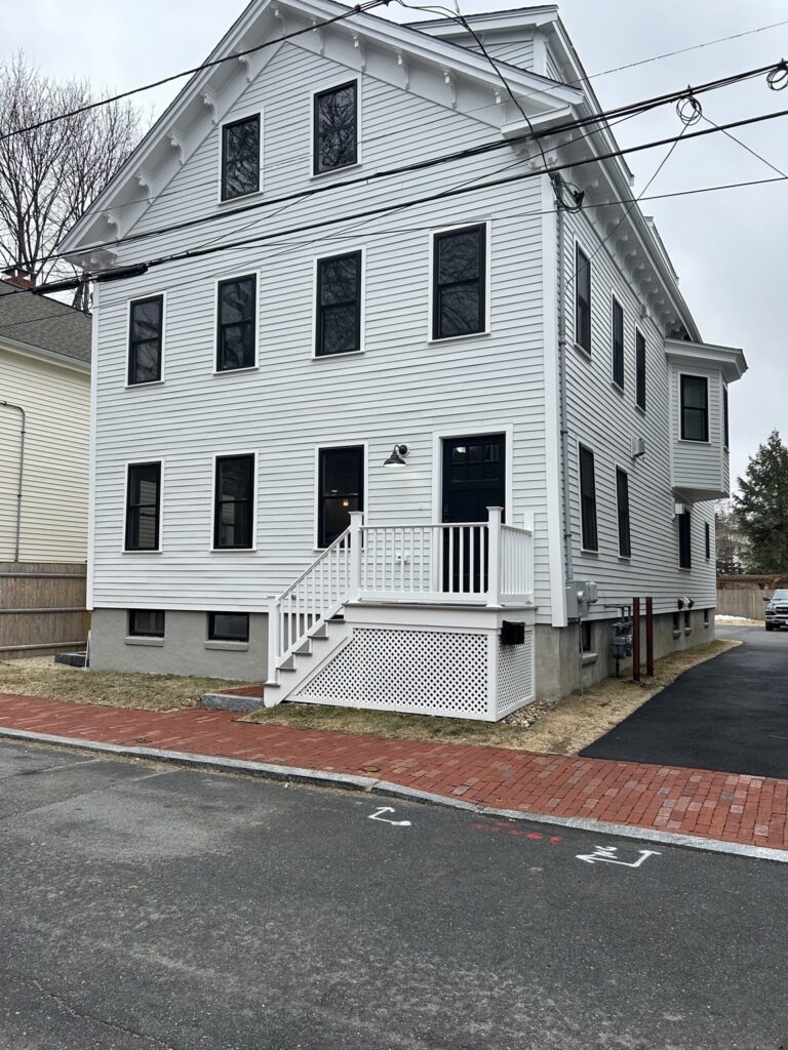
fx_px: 789
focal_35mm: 26
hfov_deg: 53.1
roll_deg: +1.3
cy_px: 525
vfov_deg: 67.3
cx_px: 394
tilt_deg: +4.4
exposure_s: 1/1751
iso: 50
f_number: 1.5
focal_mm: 5.7
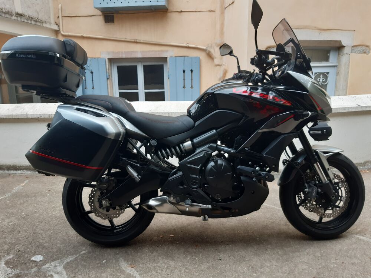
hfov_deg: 67.3
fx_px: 279
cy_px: 139
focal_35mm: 26
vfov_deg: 53.1
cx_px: 186
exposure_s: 1/50
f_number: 1.7
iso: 64
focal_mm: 3.92
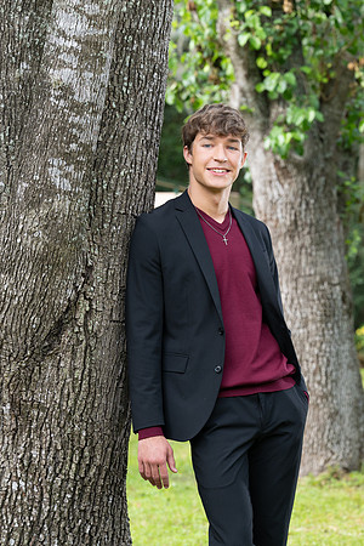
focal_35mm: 170
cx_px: 182
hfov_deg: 8.1
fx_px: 2578
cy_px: 273
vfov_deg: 12.1
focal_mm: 170
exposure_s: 1/100
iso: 400
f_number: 8
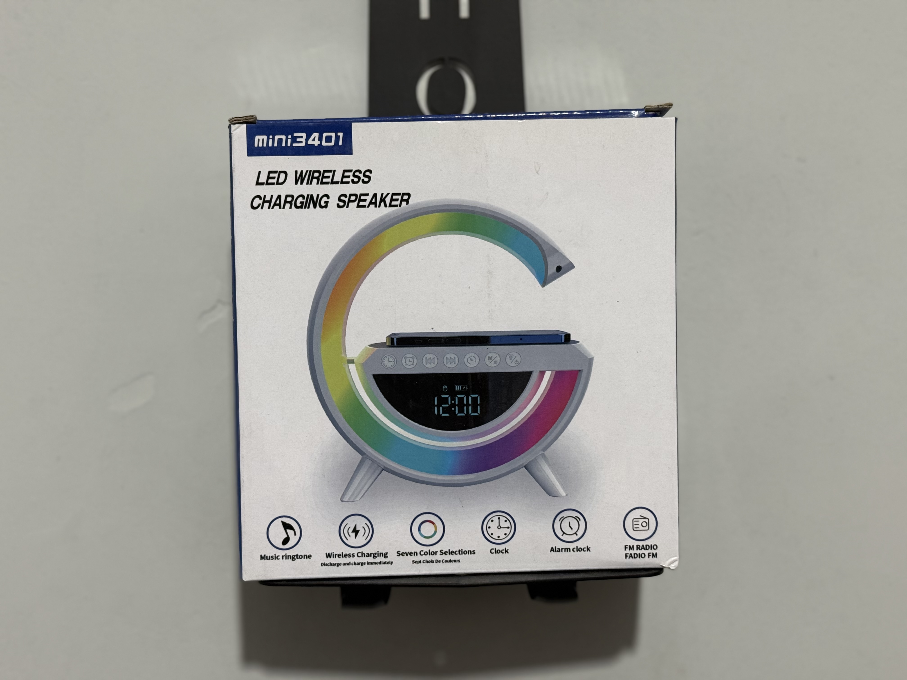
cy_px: 340
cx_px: 454
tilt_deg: -2.6
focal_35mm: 48
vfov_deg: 30.3
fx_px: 1258
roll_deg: +0.0
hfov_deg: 39.7
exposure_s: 1/60
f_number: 1.78
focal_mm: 6.76
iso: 160
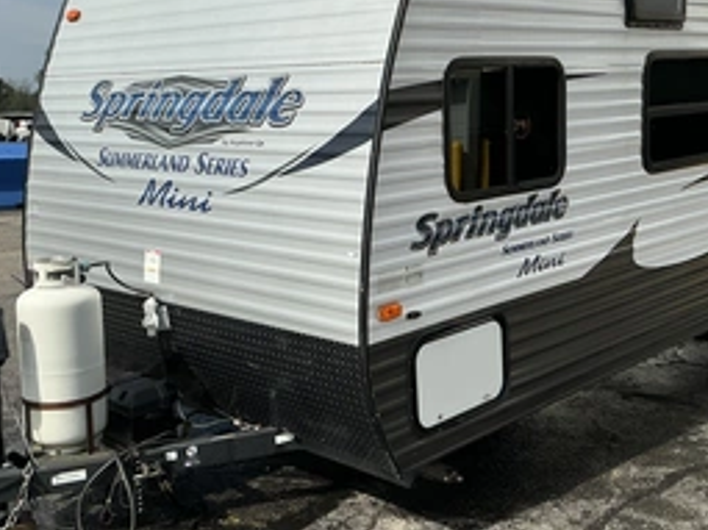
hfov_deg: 42.9
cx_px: 400
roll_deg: -1.7
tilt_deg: -6.1
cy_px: 216
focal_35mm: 44
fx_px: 900
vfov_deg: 32.8
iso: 25
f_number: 1.8
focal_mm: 3
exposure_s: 1/2959
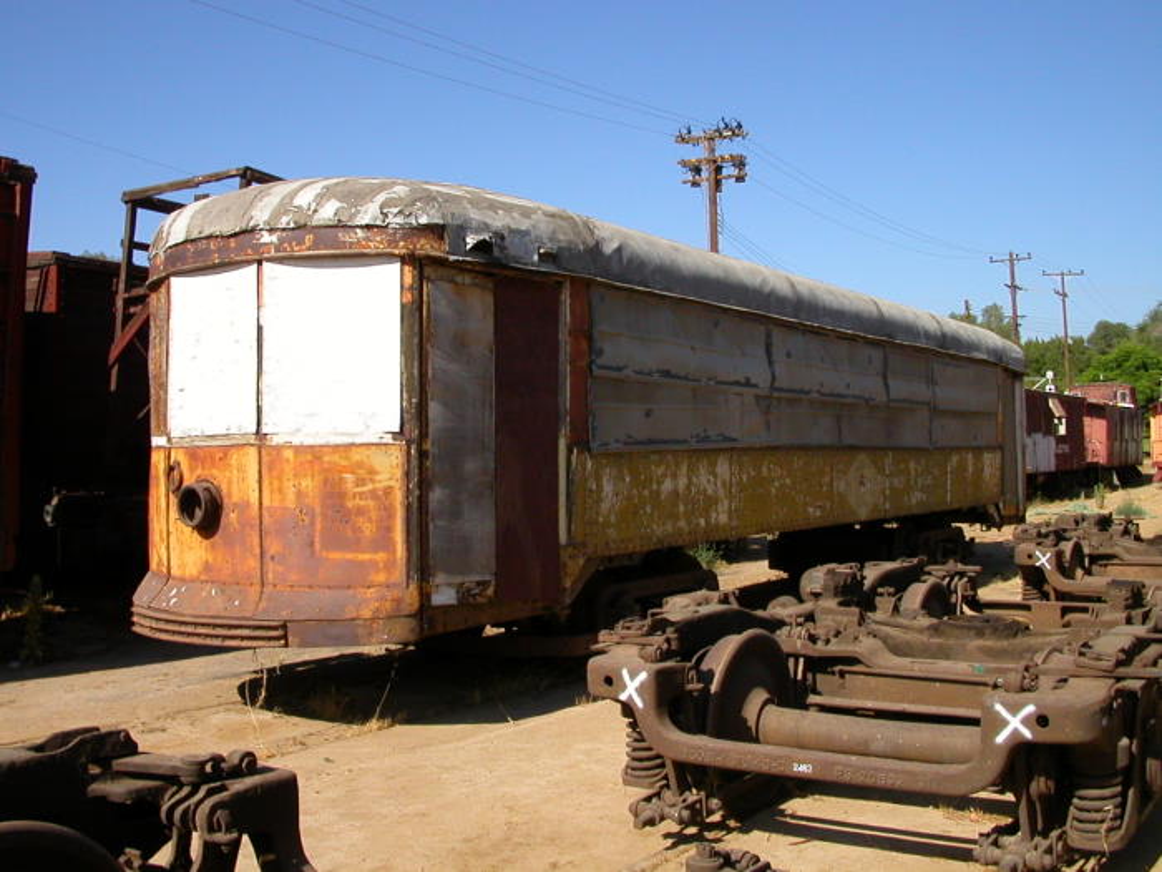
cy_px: 436
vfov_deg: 38.7
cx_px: 581
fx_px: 1242
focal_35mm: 37
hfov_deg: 50.1
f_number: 4.5
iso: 100
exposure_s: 1/672
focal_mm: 5.6
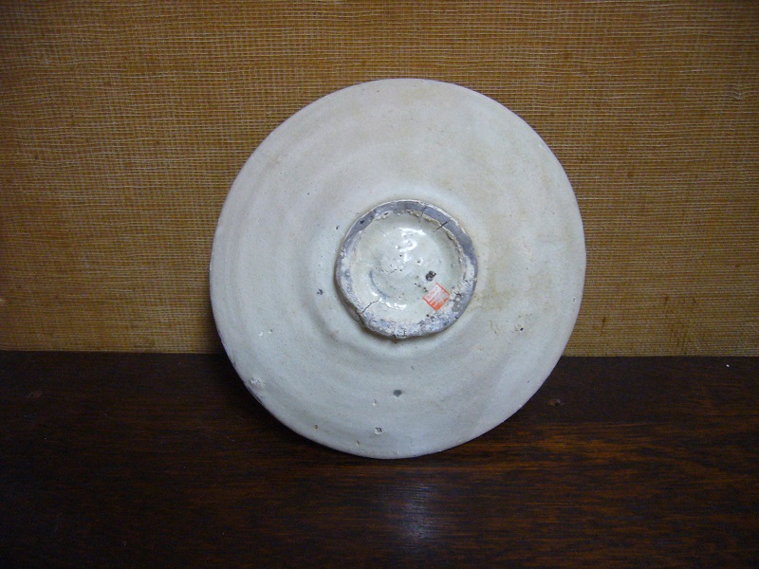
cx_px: 380
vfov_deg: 40.7
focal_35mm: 35
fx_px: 767
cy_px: 284
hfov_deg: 52.6
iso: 200
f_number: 2.8
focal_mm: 5.8
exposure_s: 1/8
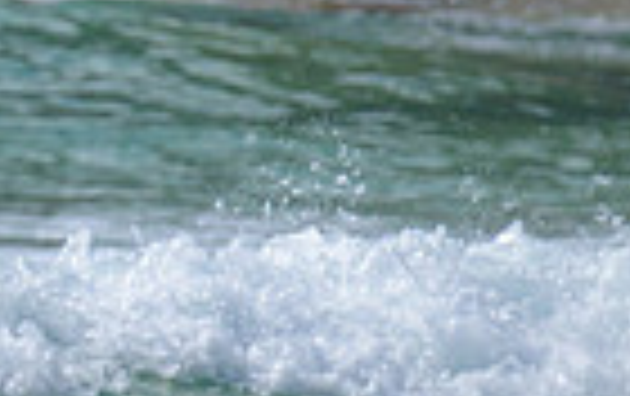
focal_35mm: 2362
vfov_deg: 0.6
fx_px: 40620
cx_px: -580
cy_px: 227
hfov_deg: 0.9
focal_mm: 560
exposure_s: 1/200
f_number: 11
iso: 900
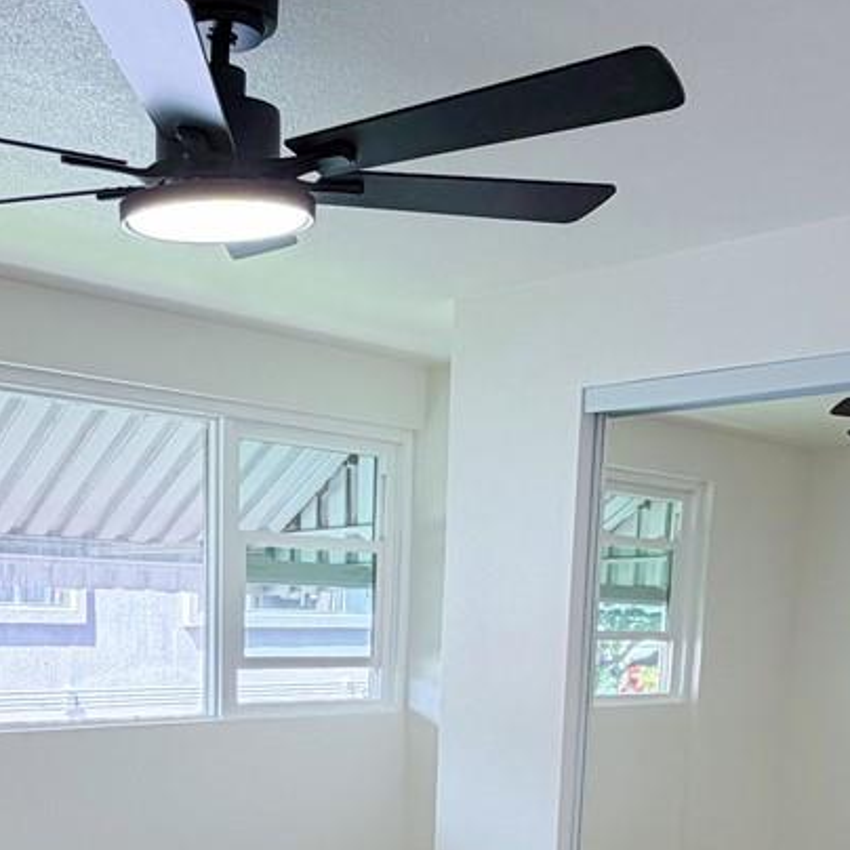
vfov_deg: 31.6
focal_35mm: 49
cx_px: 263
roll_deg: -0.6
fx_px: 1361
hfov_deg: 34.3
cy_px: 884
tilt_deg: -10.6
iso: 100
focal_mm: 2.22
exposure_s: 1/120
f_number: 2.2
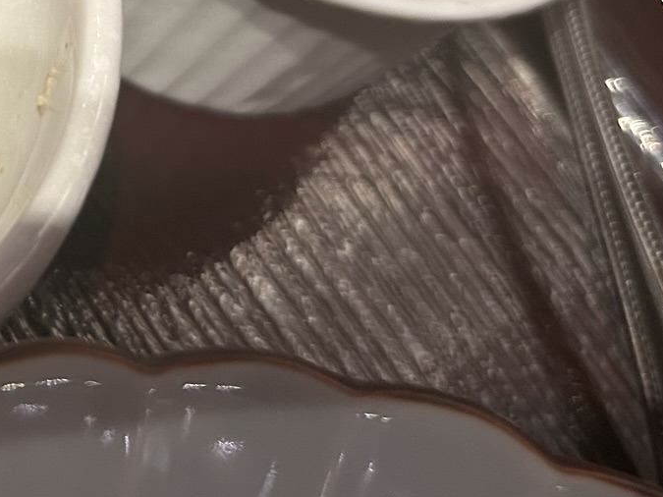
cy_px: -116
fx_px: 1475
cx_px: -124
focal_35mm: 77
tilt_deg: -49.8
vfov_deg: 18.1
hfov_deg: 23.3
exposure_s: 1/50
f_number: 1.5
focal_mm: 5.7
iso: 80
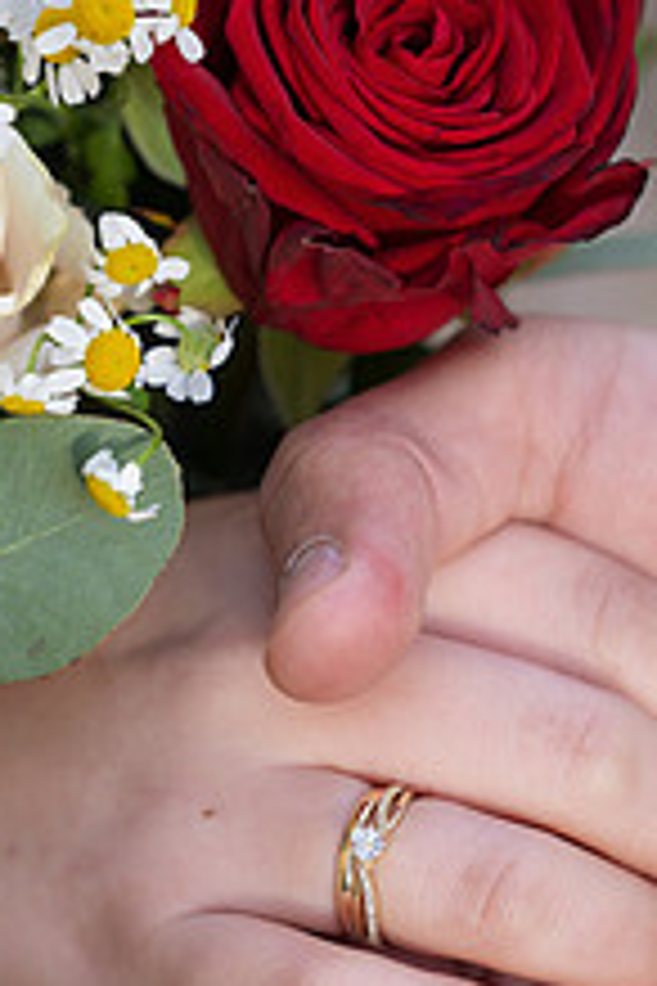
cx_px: 288
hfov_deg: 9.5
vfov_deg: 14.2
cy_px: 581
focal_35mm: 144
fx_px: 3942
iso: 100
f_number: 4
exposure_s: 1/125
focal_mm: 70
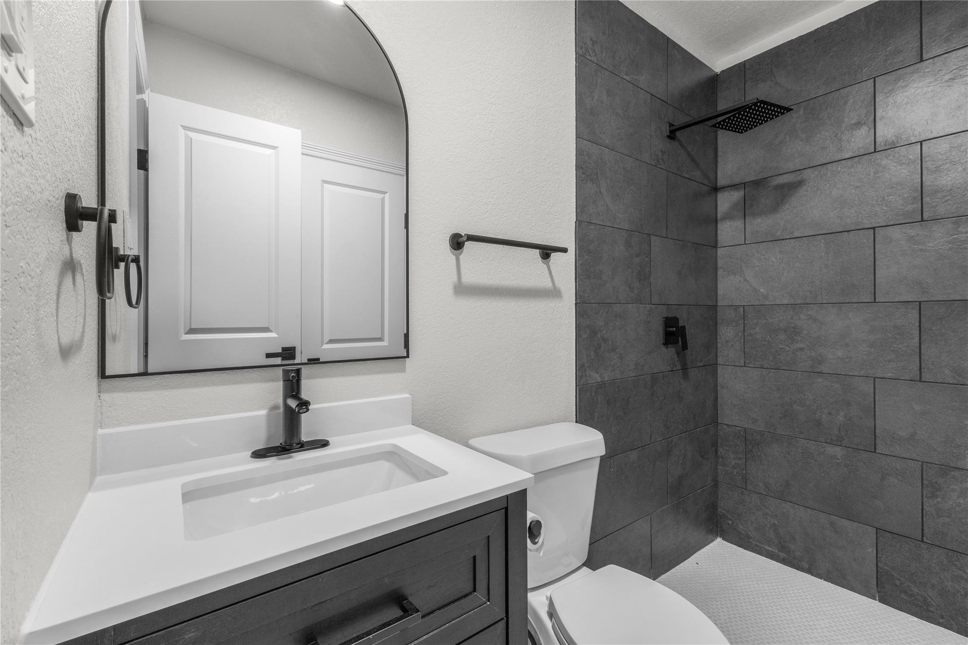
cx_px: 484
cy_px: 322
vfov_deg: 77.3
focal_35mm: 15
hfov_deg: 100.4
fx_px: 403
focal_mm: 10
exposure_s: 1/2.5
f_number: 10
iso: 400
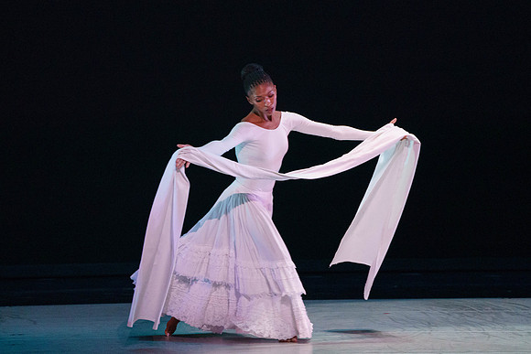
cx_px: 247
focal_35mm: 477
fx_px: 7035
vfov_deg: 2.9
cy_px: 157
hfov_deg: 4.3
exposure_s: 1/400
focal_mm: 400
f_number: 6.3
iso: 5000
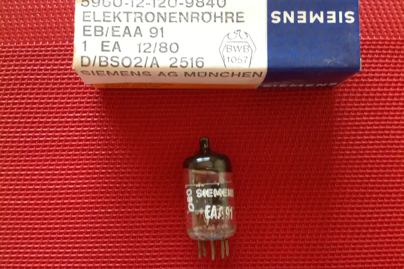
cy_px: 141
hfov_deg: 51.9
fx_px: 415
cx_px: 203
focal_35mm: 37
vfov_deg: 35.9
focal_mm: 4.28
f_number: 2.4
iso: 200
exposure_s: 1/15
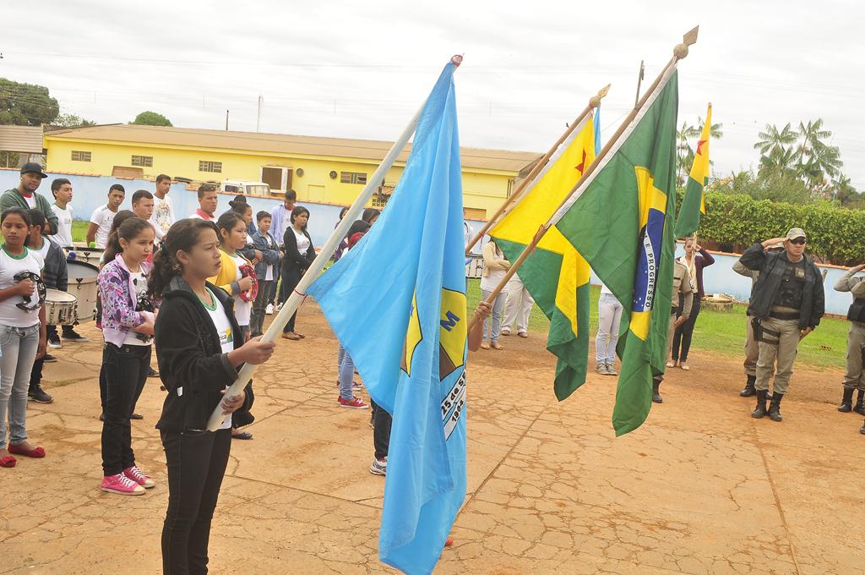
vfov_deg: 39.9
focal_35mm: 33
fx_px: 792
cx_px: 432
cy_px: 288
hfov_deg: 57.3
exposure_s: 1/125
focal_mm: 22
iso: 200
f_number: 8
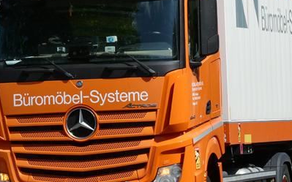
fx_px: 3619
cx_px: 149
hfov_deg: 4.6
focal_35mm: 455
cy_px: 80
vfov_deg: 2.9
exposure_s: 1/400
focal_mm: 38.4
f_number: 5.6
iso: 80
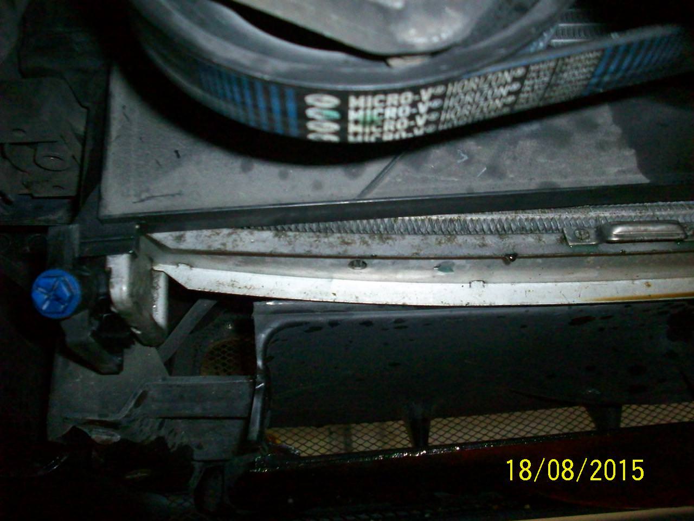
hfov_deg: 50.1
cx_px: 347
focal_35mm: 37
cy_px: 260
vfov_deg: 38.7
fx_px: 742
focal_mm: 6.2
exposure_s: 1/128
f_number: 2.8
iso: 400
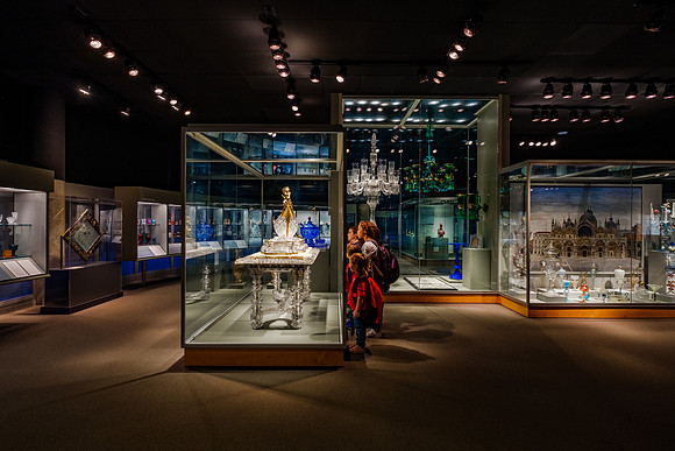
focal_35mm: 15
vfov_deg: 76.6
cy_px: 226
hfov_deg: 99.6
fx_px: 285
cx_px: 338
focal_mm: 10
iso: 800
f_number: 8
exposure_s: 1/3
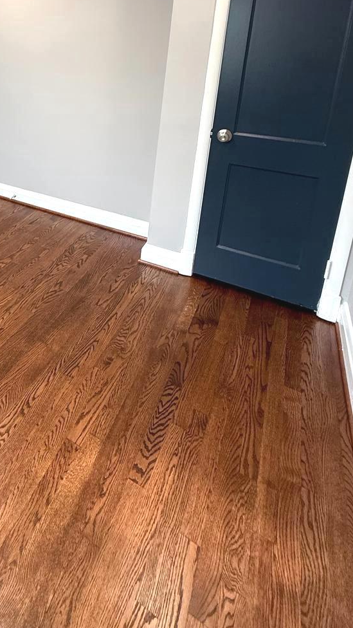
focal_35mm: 24
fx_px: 399
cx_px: -7
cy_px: 134
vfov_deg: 69.6
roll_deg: -1.7
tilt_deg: -10.9
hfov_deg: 41.0
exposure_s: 1/99
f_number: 2.2
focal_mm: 2.22
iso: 125
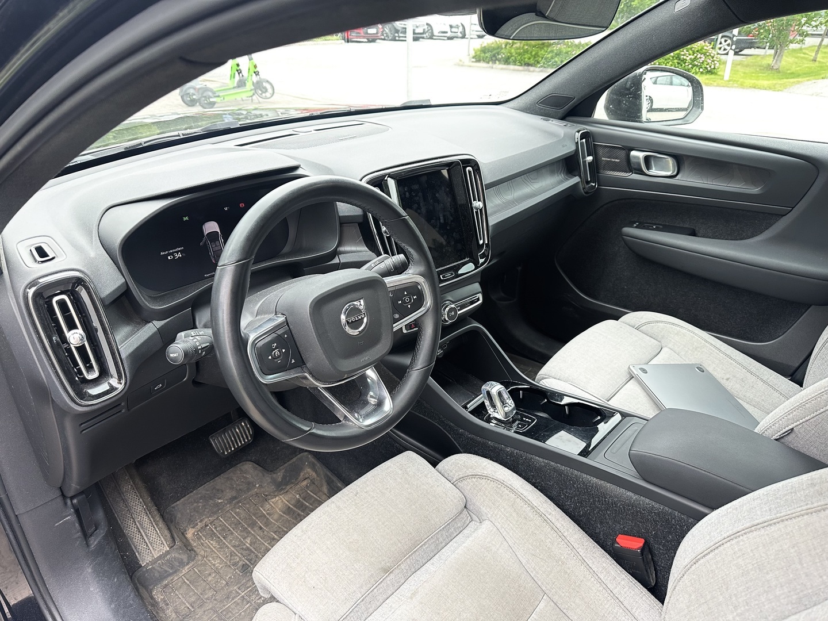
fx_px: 574
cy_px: 310
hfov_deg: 71.6
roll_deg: -0.3
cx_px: 414
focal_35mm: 24
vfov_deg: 56.8
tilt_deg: -28.9
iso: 250
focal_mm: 6.86
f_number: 1.78
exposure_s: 1/74
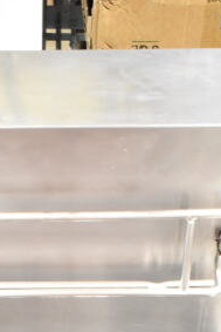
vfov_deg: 18.3
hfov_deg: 13.5
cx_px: 62
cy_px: 463
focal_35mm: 102
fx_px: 934
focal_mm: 21
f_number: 3.8
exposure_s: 1/30
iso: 2000
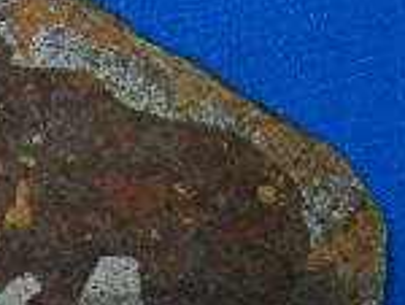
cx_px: -383
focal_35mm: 166
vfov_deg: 9.0
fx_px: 1945
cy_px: 186
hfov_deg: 10.9
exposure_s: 1/30
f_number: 7.4
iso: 800
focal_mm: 7.1
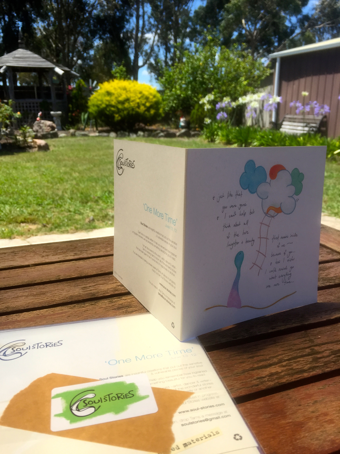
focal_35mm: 29
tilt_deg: -17.1
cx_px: 170
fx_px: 380
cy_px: 227
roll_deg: +0.5
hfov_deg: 48.2
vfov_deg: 61.7
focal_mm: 4.15
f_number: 2.2
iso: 32
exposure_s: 1/1364
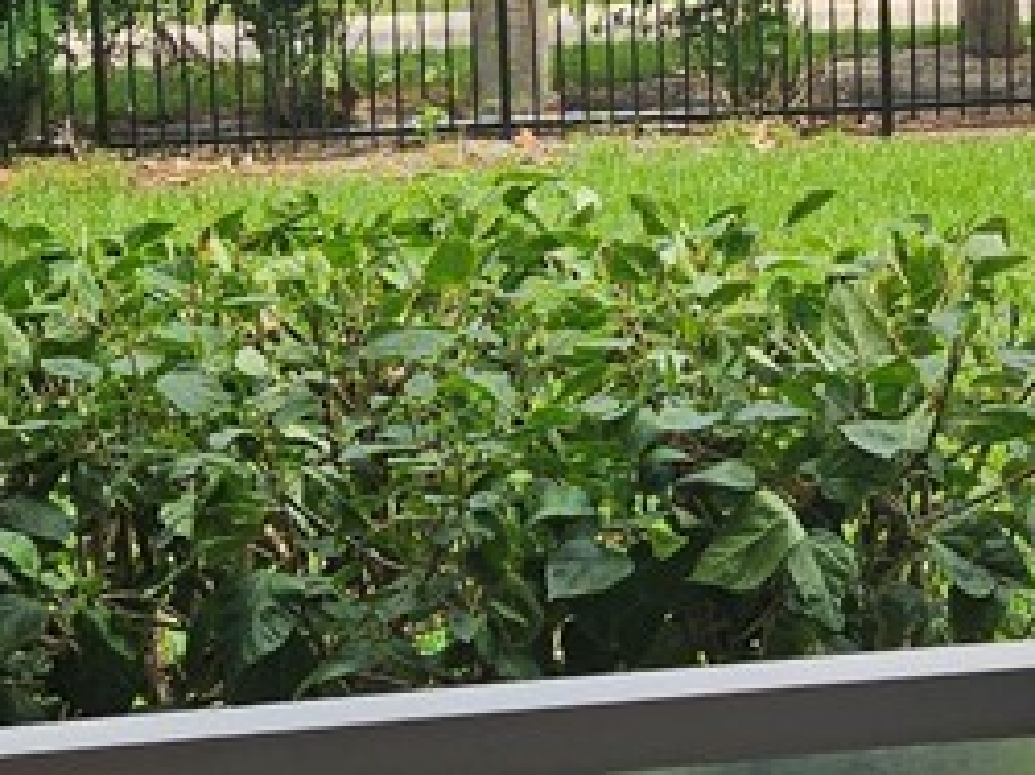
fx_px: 2809
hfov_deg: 20.5
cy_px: 16
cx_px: 903
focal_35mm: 94
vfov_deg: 15.5
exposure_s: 1/641
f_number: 1.8
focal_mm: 5.4
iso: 25
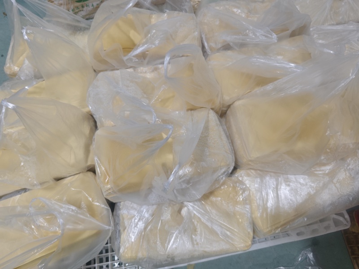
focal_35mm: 23
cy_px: 134
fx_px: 239
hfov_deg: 73.9
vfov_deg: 58.9
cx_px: 180
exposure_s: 1/63.8
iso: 400
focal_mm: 6.68
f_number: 1.42
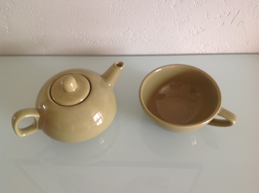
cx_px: 130
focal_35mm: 35
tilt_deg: -53.6
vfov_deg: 40.6
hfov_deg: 52.7
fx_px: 261
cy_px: 96
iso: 125
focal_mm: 4.28
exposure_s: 1/15
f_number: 2.4
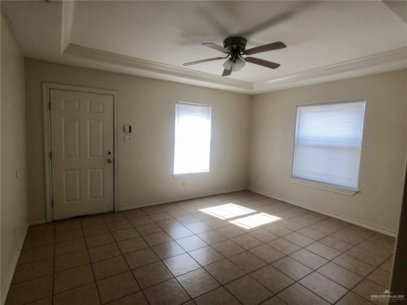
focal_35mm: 28
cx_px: 204
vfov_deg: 49.7
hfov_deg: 63.4
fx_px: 329
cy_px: 152
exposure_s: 1/40
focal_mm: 4
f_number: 1.8
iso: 25
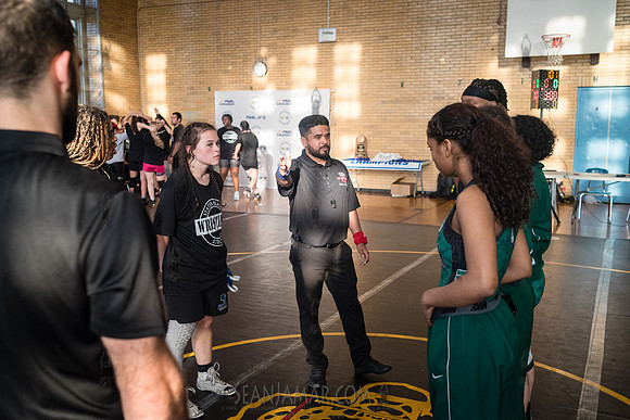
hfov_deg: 53.6
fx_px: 624
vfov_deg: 37.2
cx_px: 315
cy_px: 210
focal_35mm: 36
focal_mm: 35
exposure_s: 1/400
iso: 2000
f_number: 4
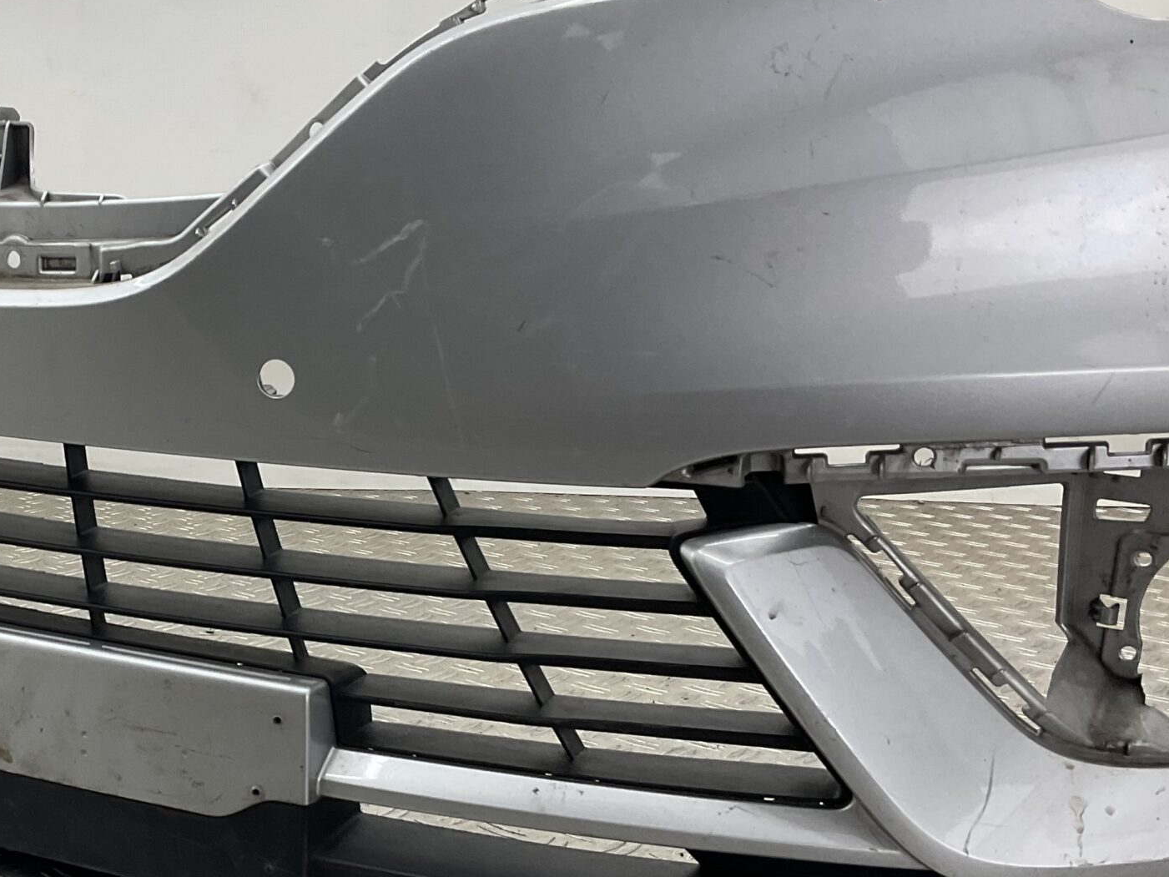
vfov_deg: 27.5
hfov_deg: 34.5
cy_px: 537
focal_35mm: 53
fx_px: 1790
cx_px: 162
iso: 32
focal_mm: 3
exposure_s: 1/120
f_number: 1.8
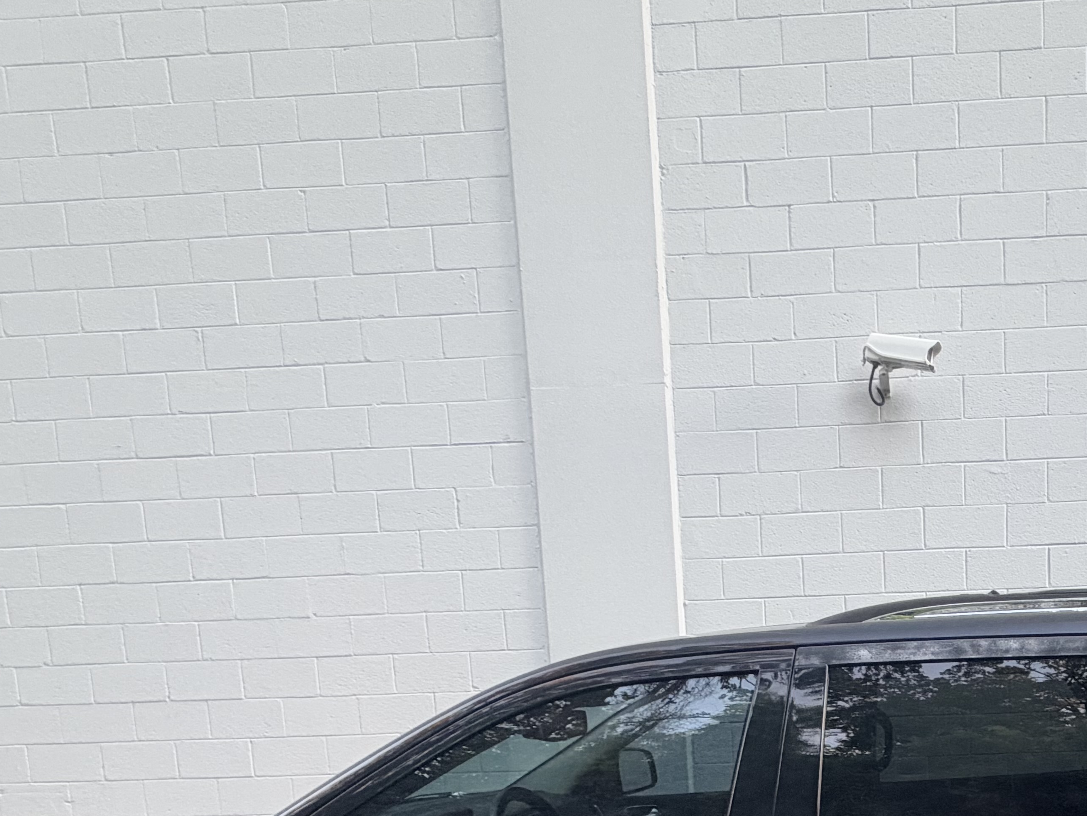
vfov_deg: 39.4
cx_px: 894
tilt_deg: -7.9
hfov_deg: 53.8
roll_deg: +2.1
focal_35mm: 31
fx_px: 973
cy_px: 838
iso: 320
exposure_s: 1/77
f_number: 2.2
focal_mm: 2.22
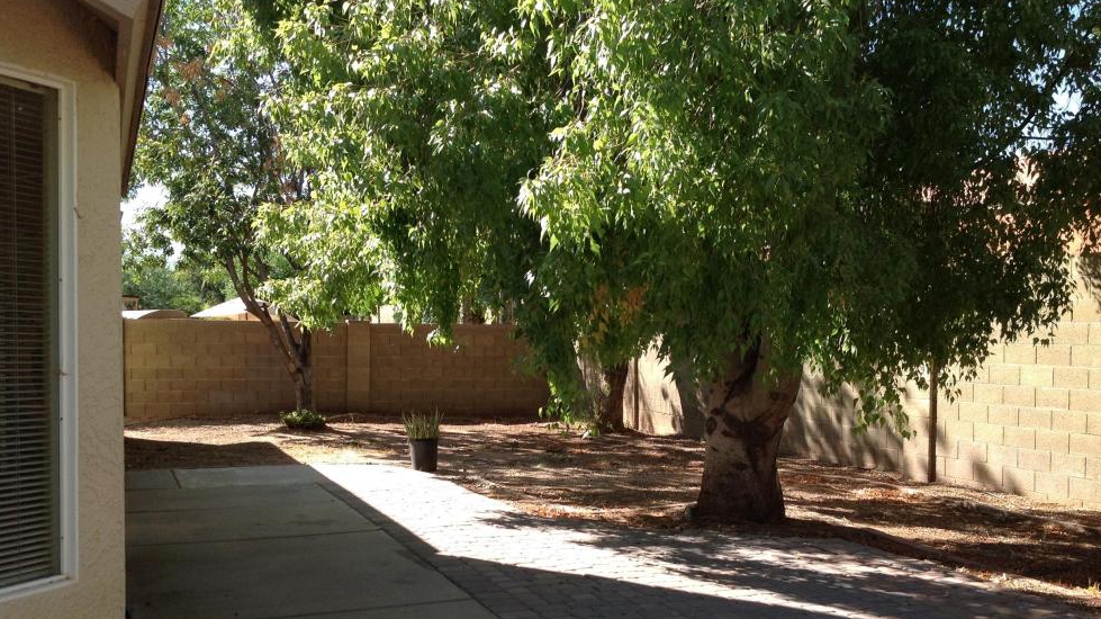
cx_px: 558
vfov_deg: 29.5
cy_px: 400
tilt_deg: -4.2
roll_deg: -0.8
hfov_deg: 50.5
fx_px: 1167
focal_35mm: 40
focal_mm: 4.28
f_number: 2.4
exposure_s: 1/496
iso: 50
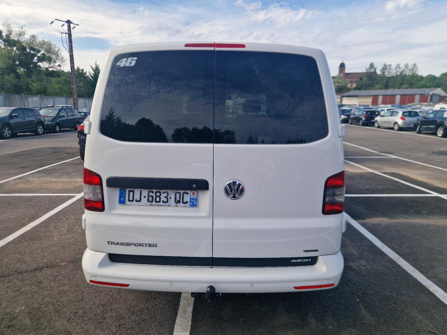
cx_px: 224
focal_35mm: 23
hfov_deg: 73.9
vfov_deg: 58.9
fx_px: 297
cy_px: 168
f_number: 1.8
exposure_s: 1/1000
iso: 50
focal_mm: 5.4
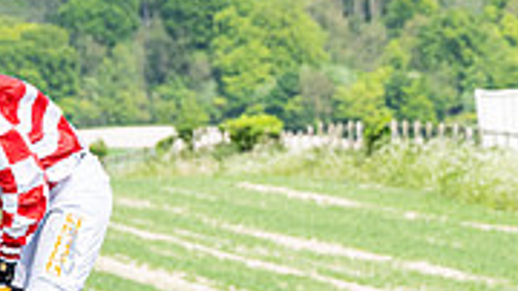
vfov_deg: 2.7
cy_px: 259
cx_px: 39
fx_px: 6218
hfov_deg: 4.8
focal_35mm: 453
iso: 400
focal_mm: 86
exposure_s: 1/2000
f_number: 5
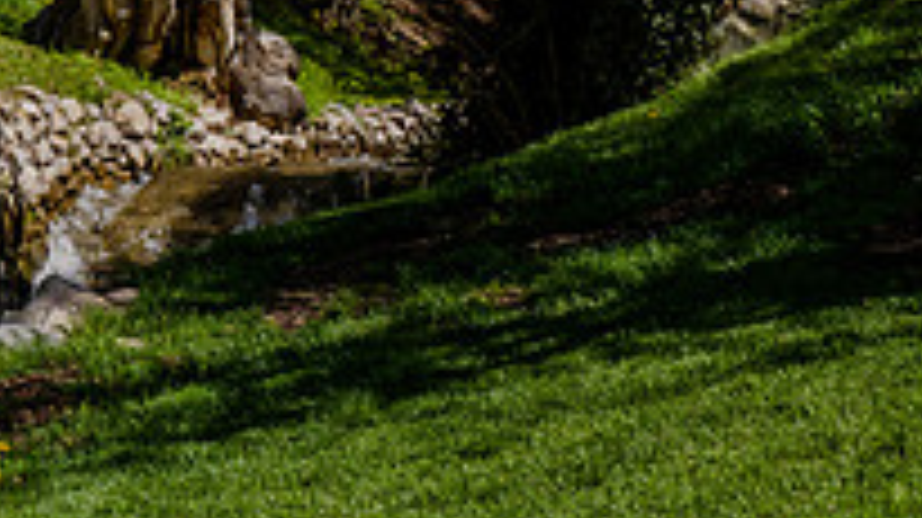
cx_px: -255
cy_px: -271
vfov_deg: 6.0
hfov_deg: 10.7
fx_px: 4838
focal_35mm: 198
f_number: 10
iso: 200
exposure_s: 1/160
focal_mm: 62
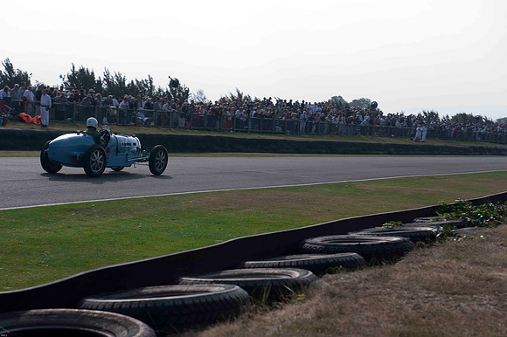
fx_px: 985
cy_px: 168
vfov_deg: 19.4
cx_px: 254
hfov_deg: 28.9
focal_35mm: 70
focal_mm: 70
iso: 500
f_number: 8
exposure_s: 1/1000
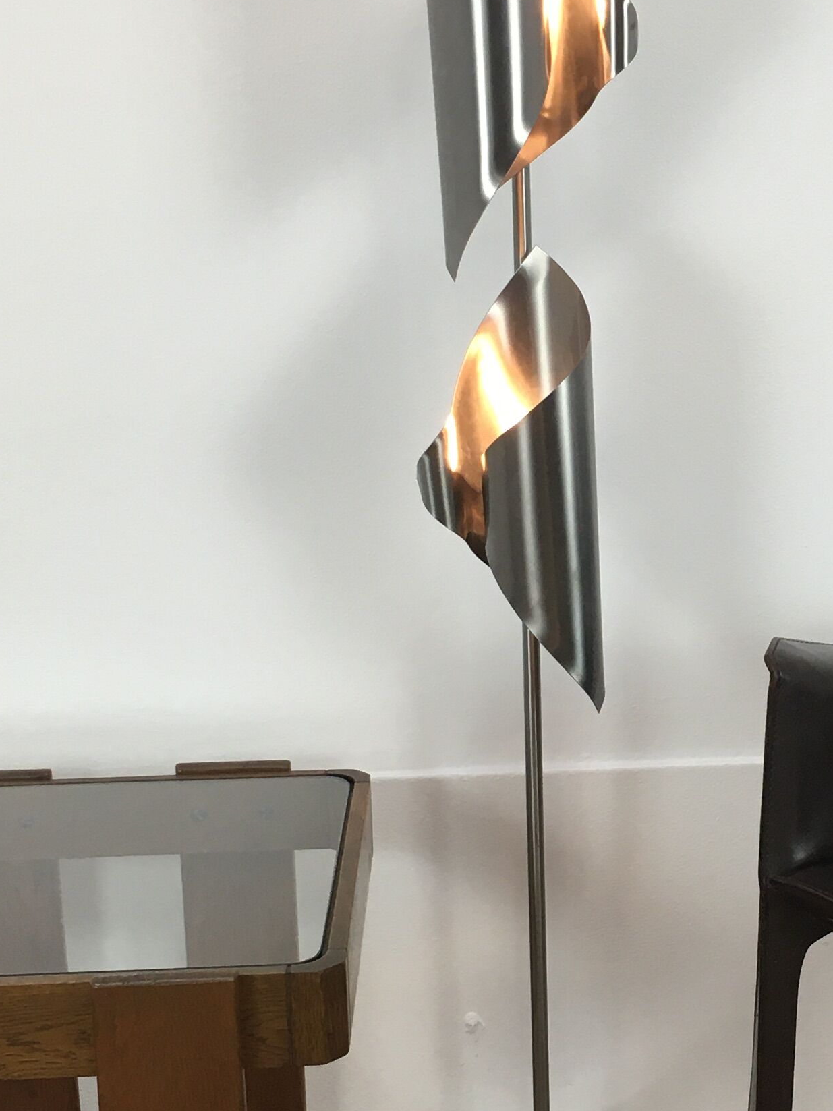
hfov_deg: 20.5
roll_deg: +0.3
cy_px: 605
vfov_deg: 27.4
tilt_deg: -14.5
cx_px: 634
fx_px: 2278
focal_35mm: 71
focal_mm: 4.15
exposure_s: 1/33
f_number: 2.2
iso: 32
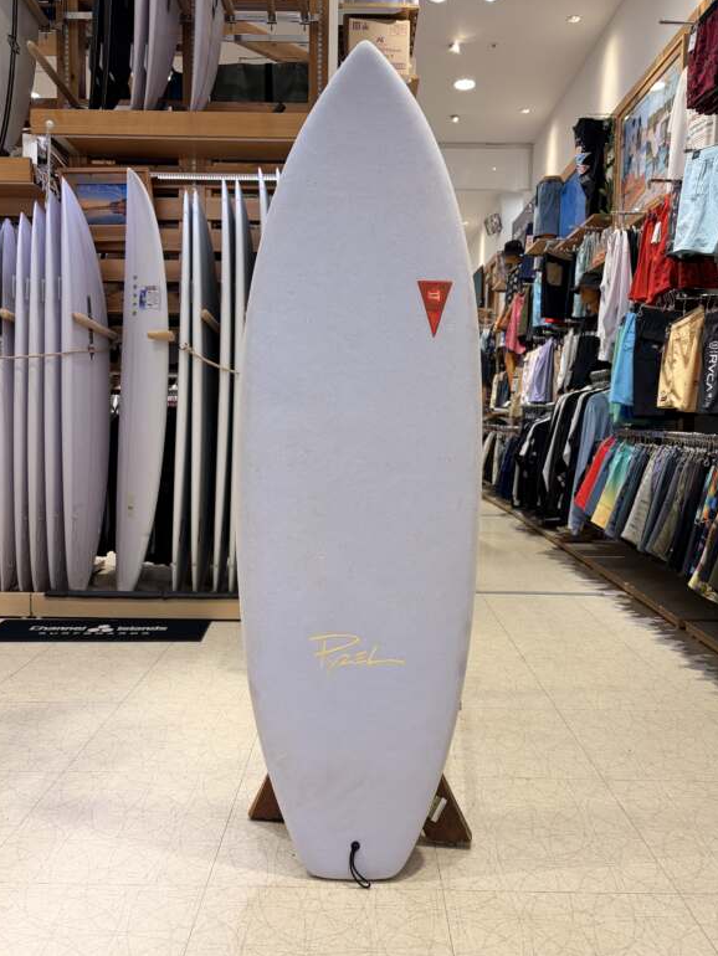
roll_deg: -0.9
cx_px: 361
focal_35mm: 27
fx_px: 746
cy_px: 472
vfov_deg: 65.3
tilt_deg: -4.2
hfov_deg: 51.4
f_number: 1.6
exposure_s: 1/120
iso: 40
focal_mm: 5.96
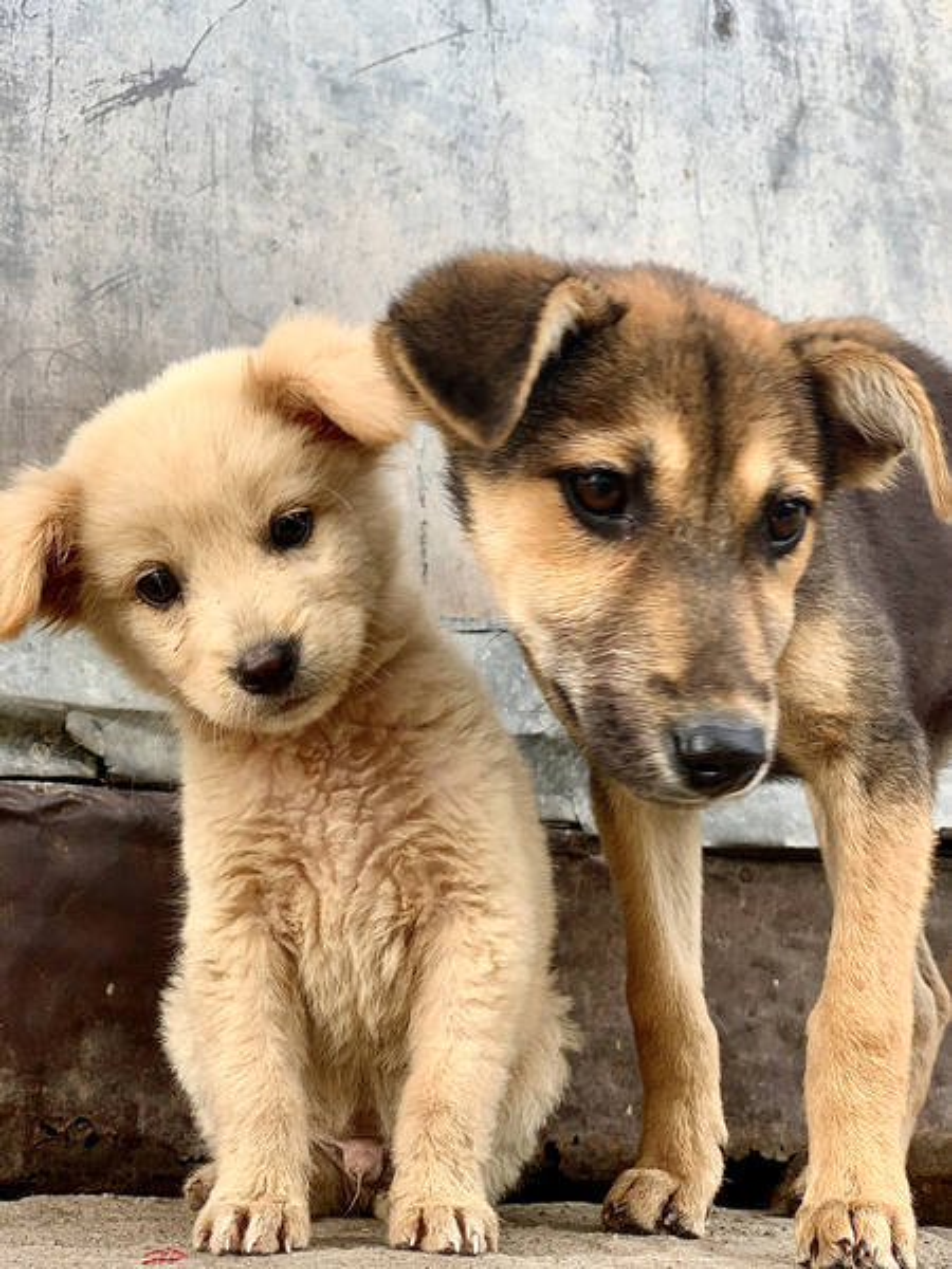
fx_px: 1907
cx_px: 476
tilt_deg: +15.0
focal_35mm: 52
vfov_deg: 36.8
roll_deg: +0.3
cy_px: 634
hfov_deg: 28.0
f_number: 2.4
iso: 25
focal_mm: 6
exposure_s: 1/122
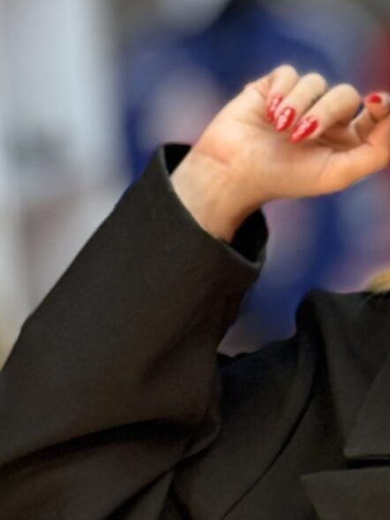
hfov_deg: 6.5
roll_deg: +3.4
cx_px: 566
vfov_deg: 8.7
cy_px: 420
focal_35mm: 227
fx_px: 3408
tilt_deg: -6.6
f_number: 1.6
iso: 50
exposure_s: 1/185
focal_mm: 5.96
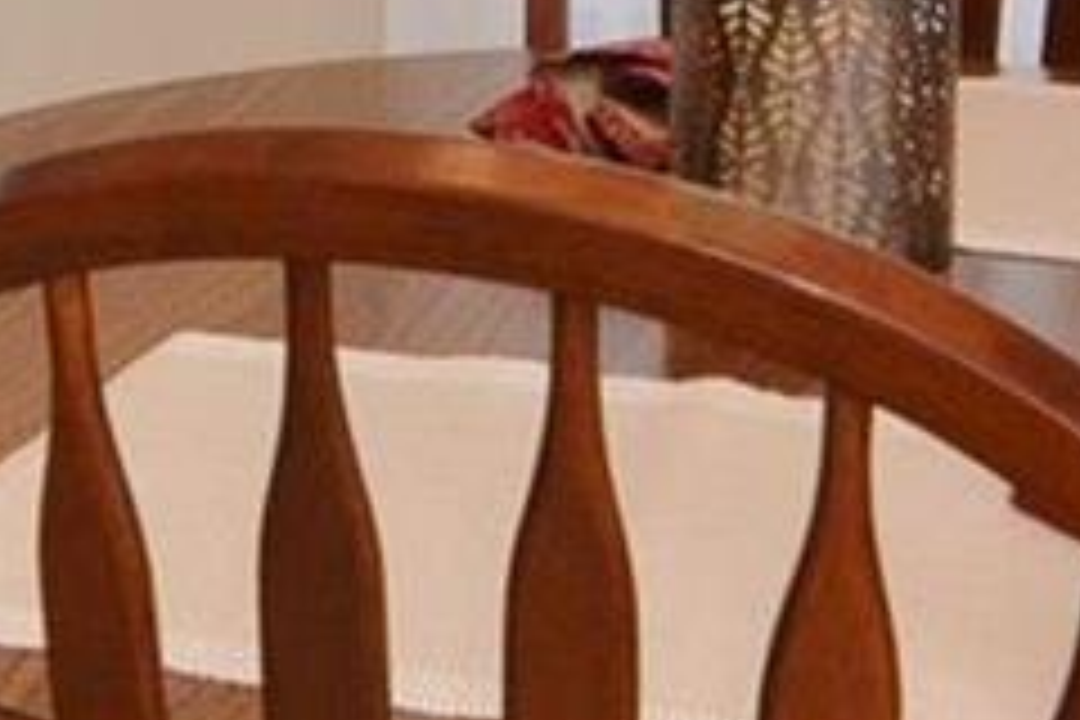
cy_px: -410
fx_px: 3000
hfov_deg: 20.4
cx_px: 459
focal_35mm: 100
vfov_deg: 12.9
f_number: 6.3
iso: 400
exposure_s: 1/125
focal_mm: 10
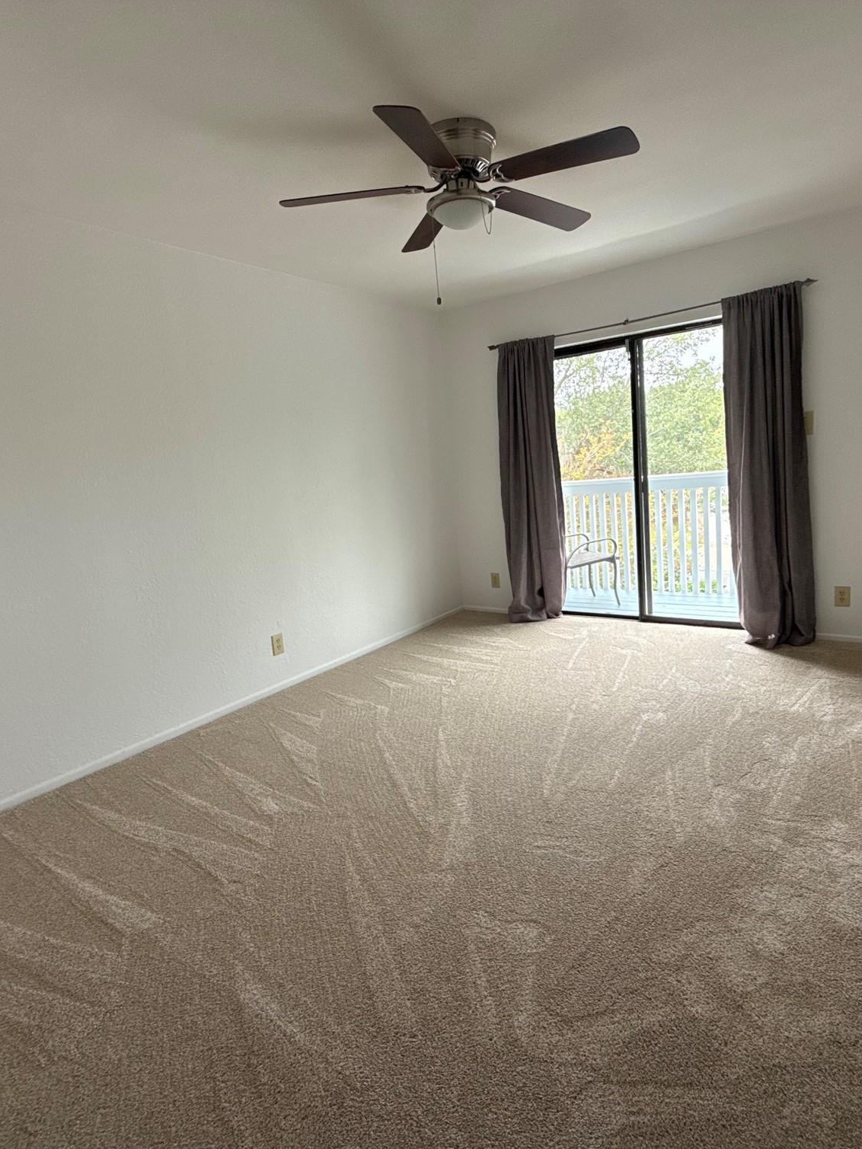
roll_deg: +5.1
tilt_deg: -10.2
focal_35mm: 19
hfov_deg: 68.6
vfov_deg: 84.7
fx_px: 631
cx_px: 465
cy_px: 578
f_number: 2.2
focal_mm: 2.22
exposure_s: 1/112
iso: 64
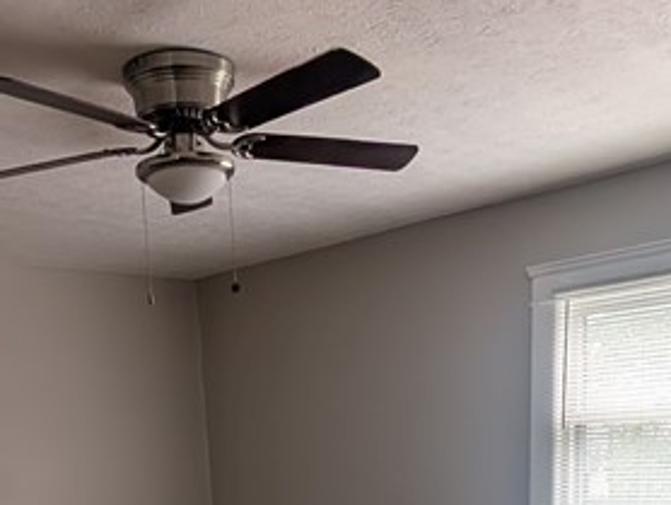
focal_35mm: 44
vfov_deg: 27.1
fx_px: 854
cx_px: 267
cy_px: 672
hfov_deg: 42.7
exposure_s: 1/173
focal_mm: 2.02
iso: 53
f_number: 1.7
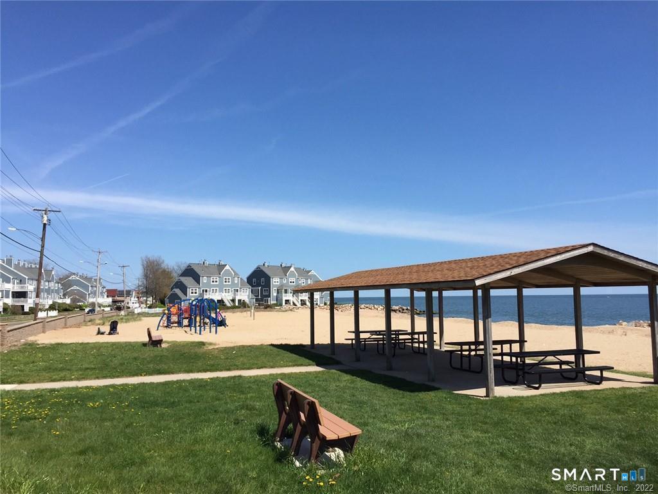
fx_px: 551
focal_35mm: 29
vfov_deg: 48.2
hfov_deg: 61.7
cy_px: 247
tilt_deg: +4.3
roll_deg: +0.6
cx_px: 329
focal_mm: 4.15
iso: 32
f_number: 2.2
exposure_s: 1/2326
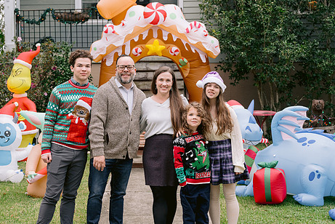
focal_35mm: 70
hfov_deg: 28.7
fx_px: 652
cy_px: 129
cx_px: 123
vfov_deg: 19.5
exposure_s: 1/125
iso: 400
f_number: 4.5
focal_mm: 50
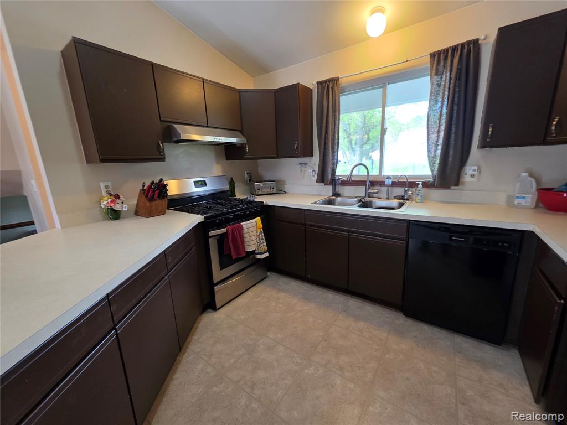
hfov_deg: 106.2
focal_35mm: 13
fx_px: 213
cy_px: 212
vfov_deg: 89.9
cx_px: 284
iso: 250
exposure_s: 1/60
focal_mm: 2.2
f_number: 1.9
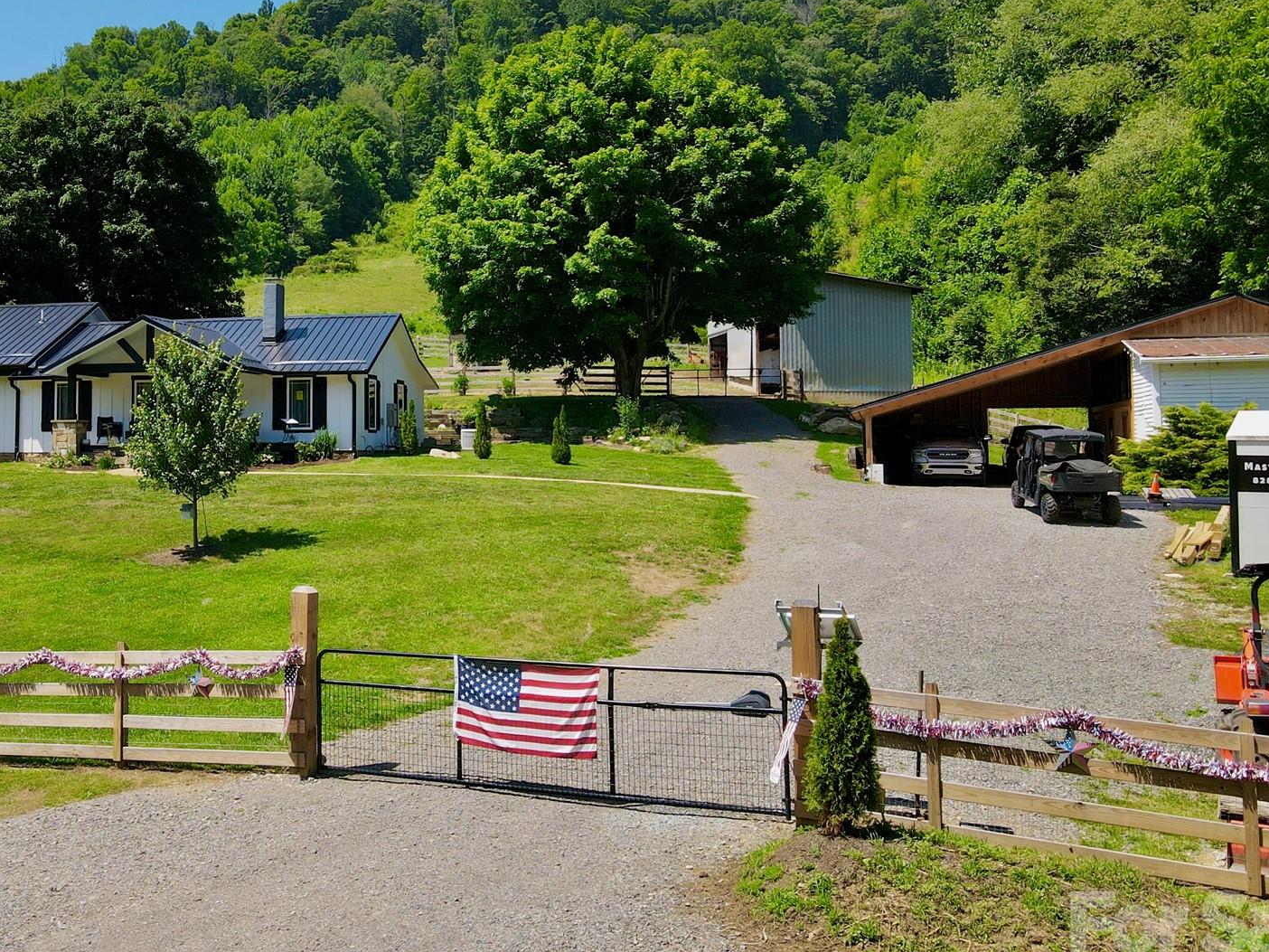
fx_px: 1283
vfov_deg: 40.5
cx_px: 433
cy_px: 374
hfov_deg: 51.7
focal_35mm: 35
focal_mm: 4.5
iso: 100
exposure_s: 1/640
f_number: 2.8
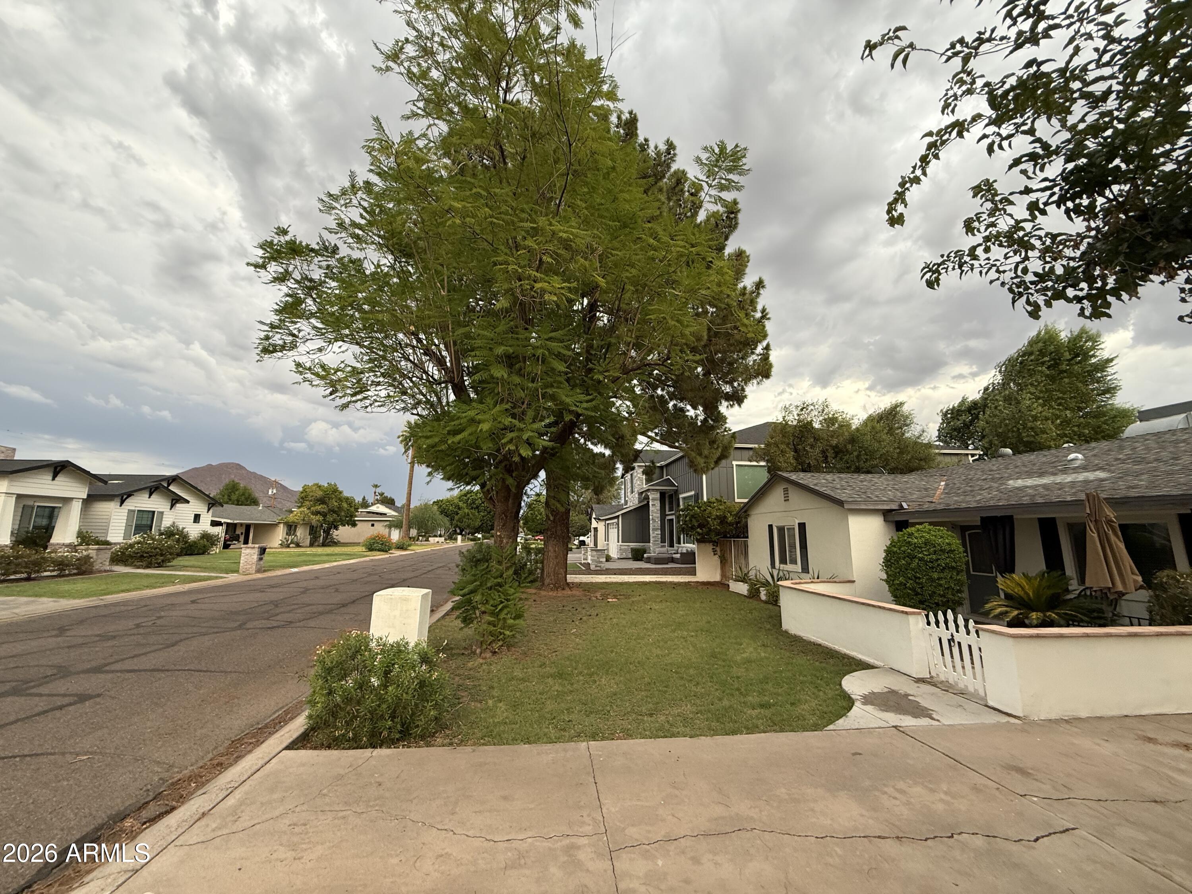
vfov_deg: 85.7
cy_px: 447
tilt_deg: +11.7
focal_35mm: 14
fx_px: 482
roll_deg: -0.6
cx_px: 596
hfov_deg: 102.1
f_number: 2.2
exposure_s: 1/99
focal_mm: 2.22
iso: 100
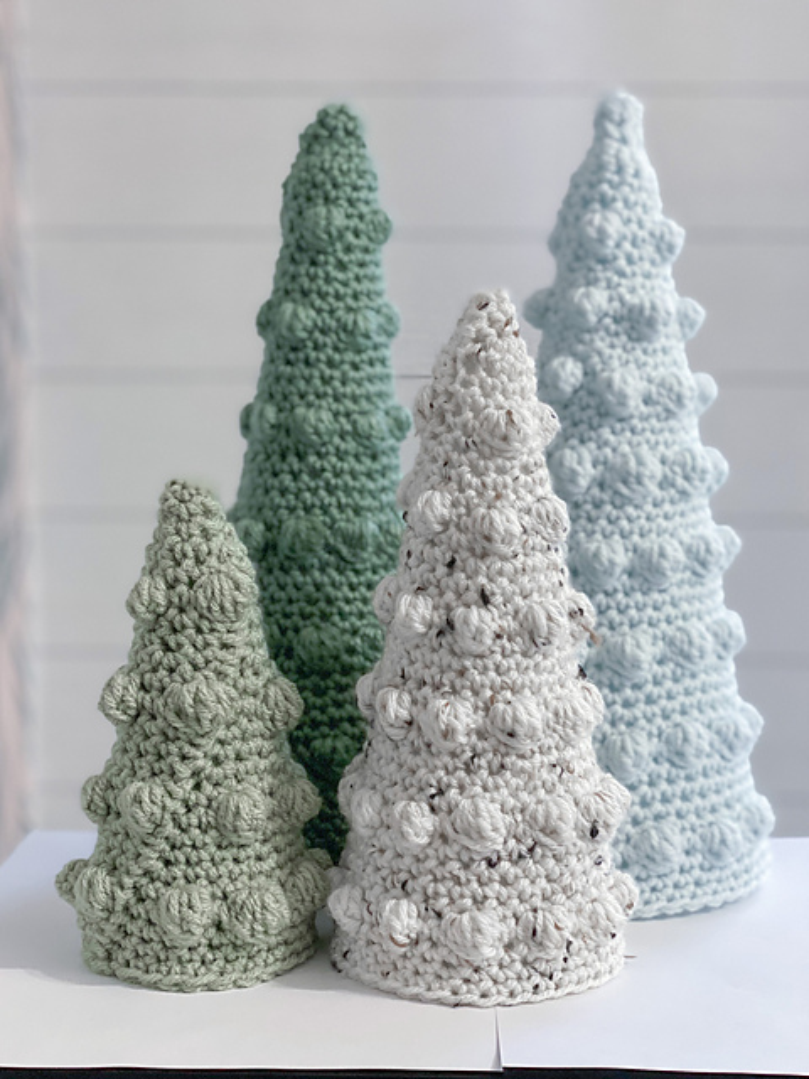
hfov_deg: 28.0
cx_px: 404
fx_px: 1620
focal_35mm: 52
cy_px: 540
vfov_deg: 36.8
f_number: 2
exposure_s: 1/40
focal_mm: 6
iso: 250
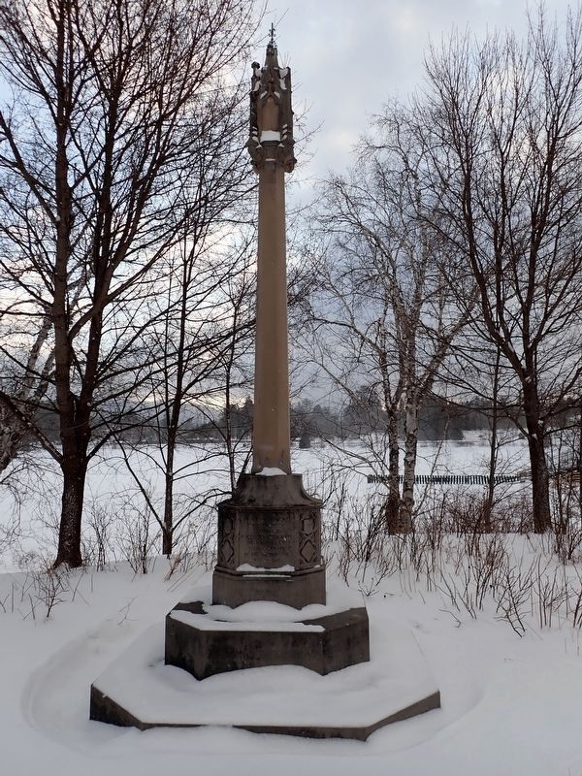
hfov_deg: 54.9
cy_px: 388
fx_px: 560
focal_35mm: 25
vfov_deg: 69.4
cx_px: 291
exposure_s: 1/400
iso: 100
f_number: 2.8
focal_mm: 4.5
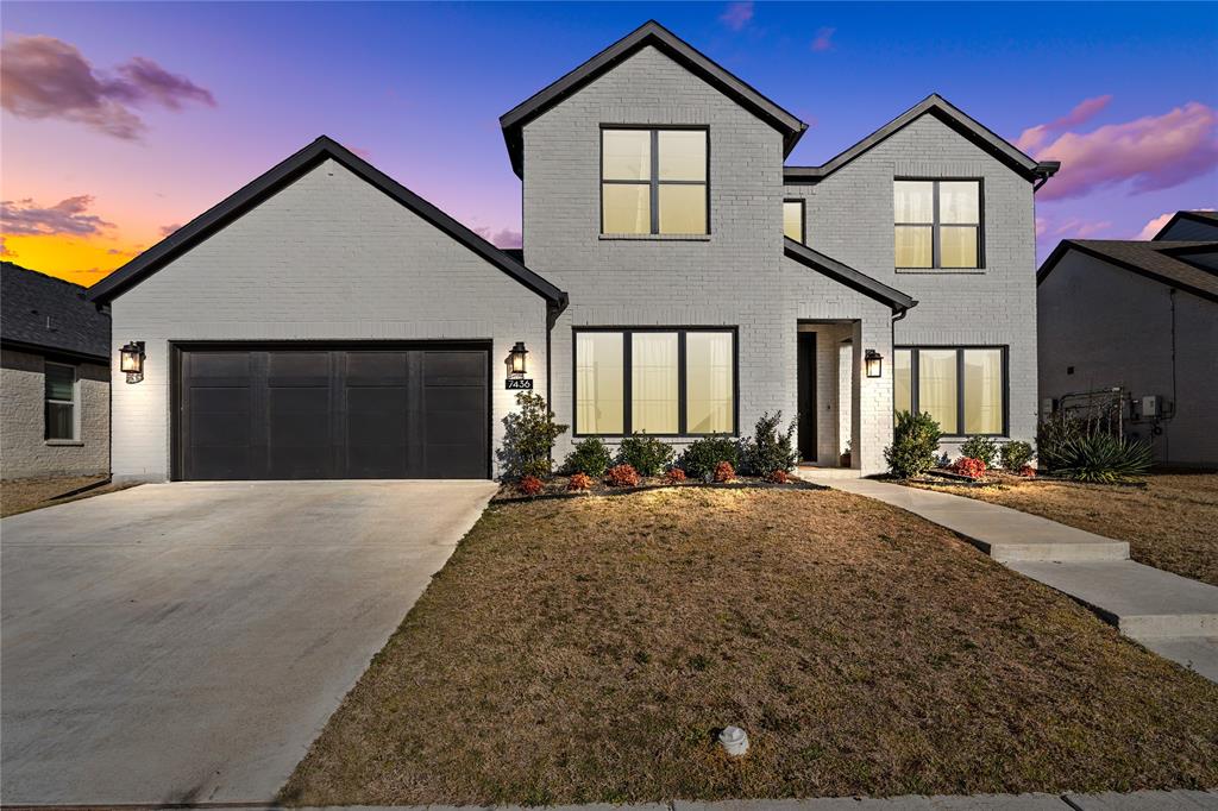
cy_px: 406
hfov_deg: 96.8
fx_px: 541
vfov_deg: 73.7
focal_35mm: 16
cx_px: 609
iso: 100
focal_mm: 16
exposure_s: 1/400
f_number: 8
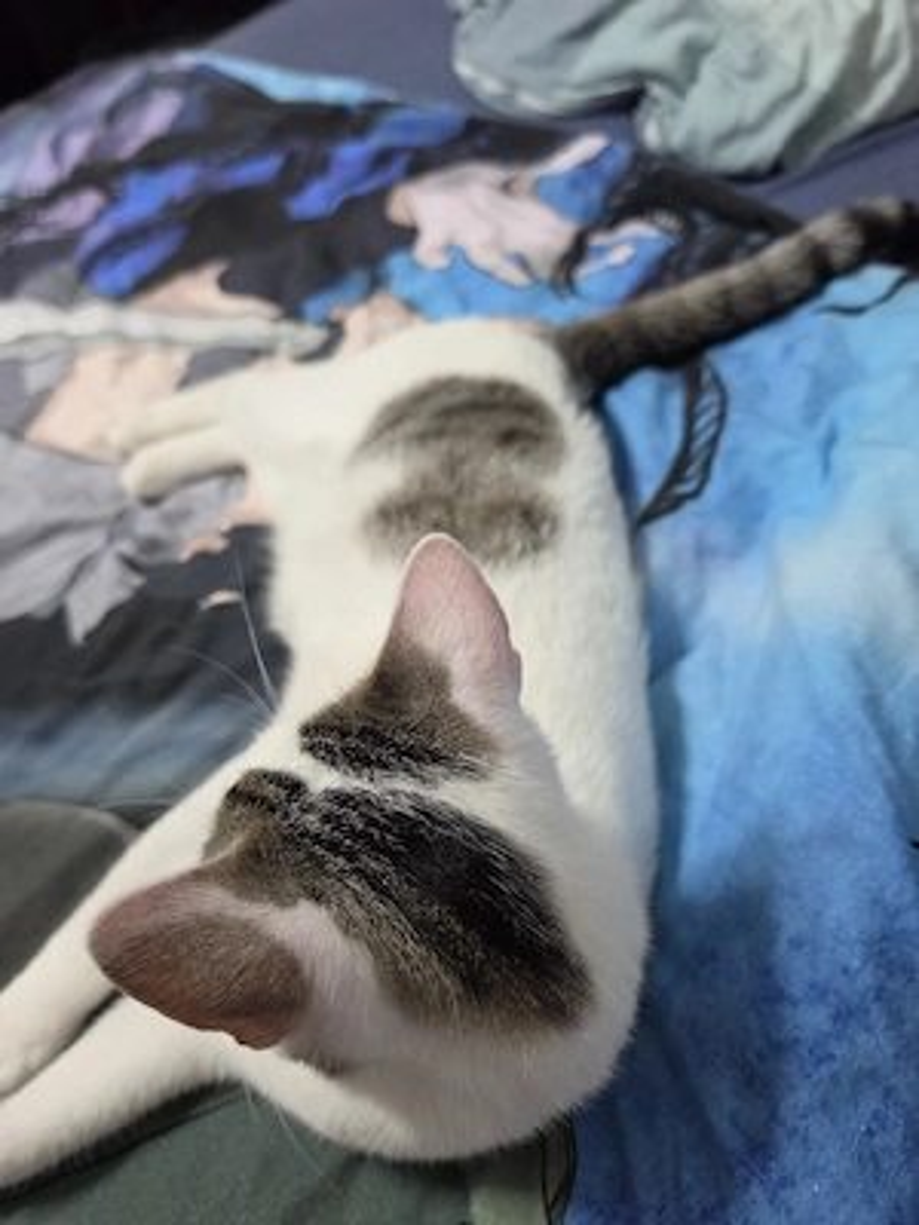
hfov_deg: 58.9
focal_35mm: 23
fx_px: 814
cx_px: 460
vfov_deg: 73.9
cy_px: 612
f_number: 1.4
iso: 500
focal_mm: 6.5
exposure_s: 1/101
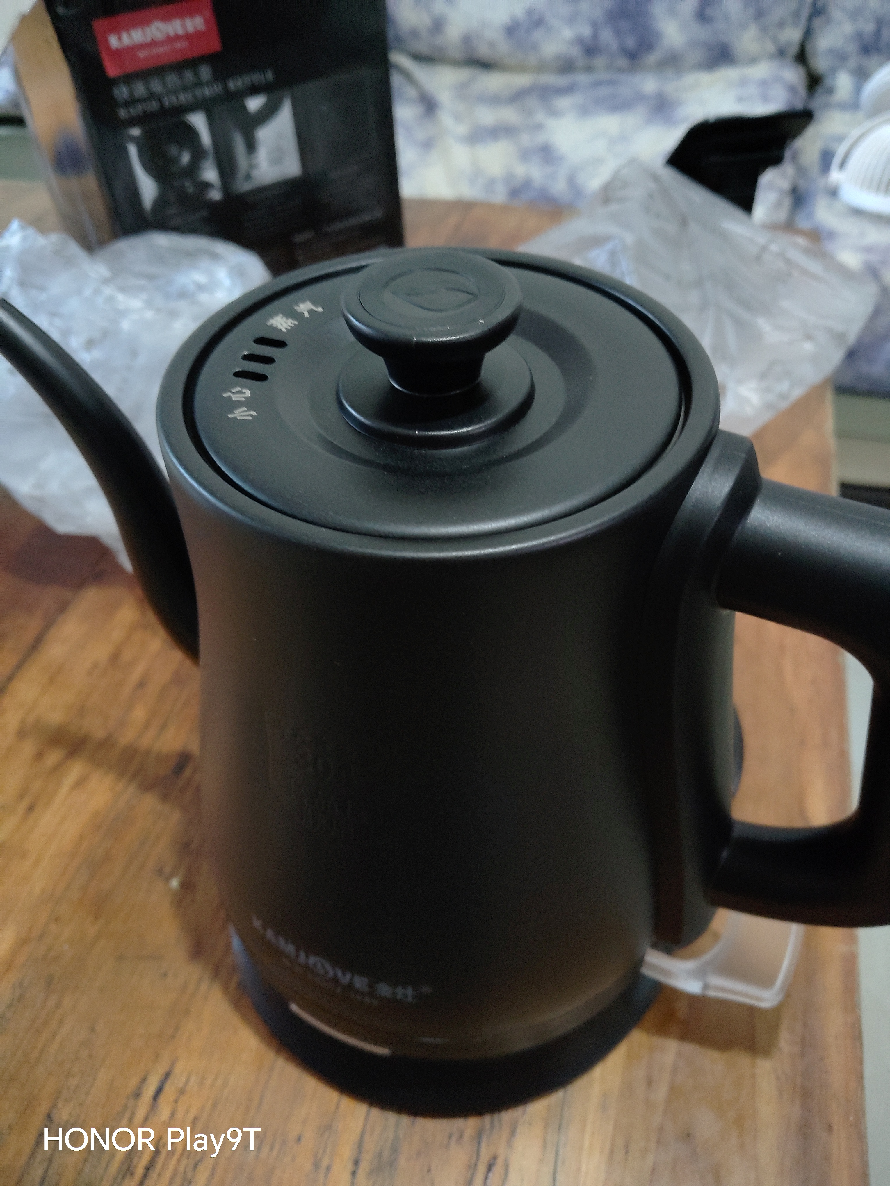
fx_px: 926
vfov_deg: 65.3
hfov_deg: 51.4
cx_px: 445
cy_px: 593
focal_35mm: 27
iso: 6316
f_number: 1.8
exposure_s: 1/20
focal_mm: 4.05
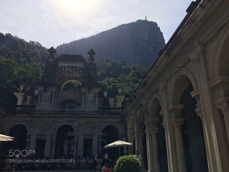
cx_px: 114
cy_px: 86
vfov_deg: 48.2
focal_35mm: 29
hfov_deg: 61.7
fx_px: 192
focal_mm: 4.15
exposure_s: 1/1923
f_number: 2.2
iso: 25
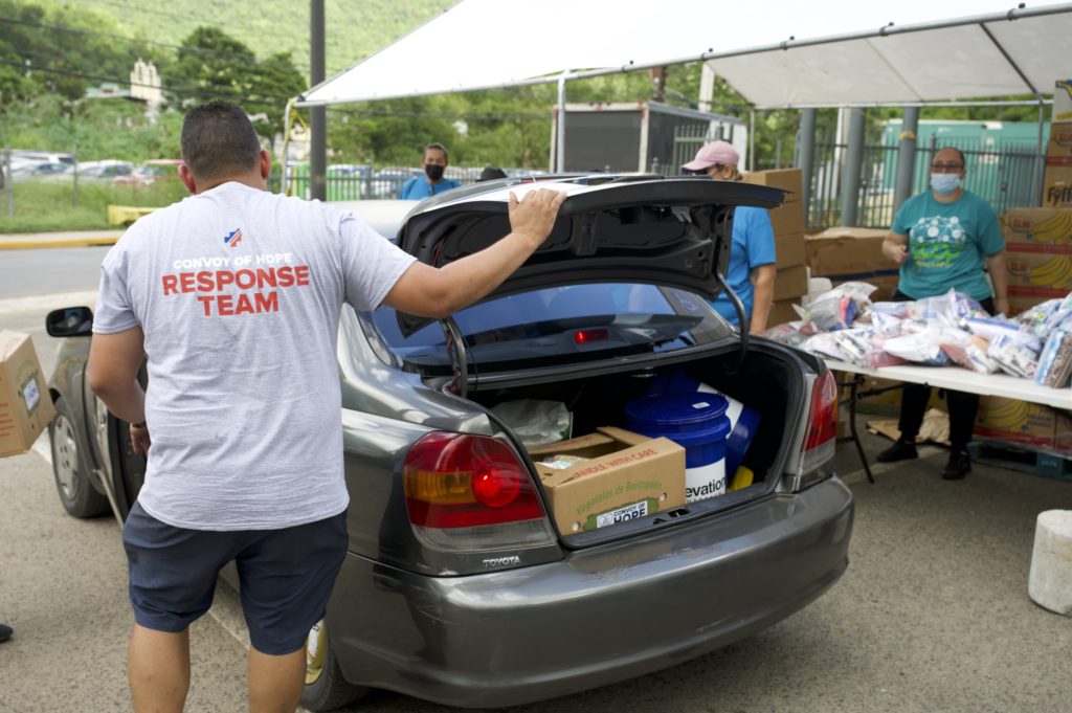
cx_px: 536
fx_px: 1071
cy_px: 356
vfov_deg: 36.8
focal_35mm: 36
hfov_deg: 53.2
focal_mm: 36
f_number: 5
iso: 200
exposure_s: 1/250
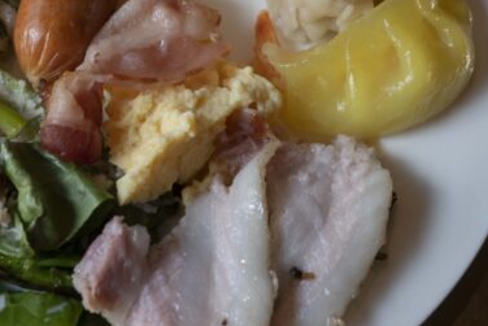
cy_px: -79
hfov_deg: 25.5
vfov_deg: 16.5
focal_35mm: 79
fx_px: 1071
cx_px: 144
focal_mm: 29
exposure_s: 1/60
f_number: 4.5
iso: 200
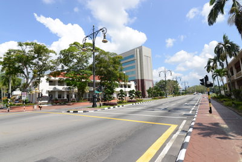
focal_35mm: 20
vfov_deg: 62.0
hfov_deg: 84.0
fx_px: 134
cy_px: 81
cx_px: 121
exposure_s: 1/400
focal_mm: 20
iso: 320
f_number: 10
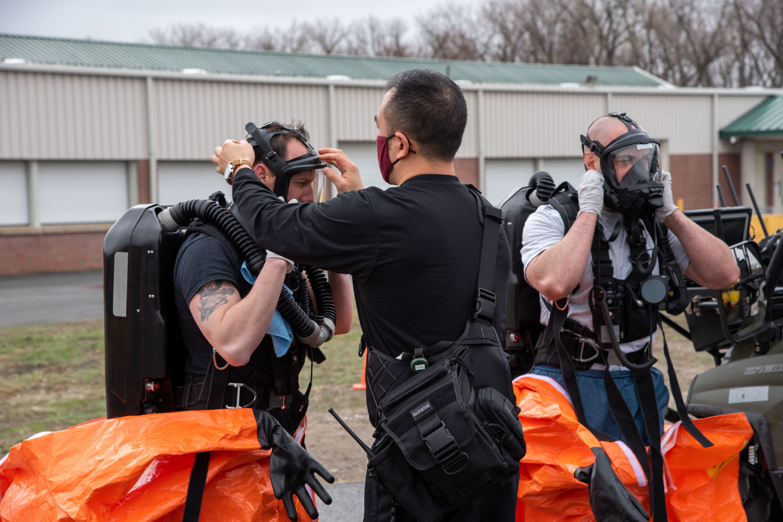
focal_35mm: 92
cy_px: 261
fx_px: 2002
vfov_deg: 14.9
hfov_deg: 22.1
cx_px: 392
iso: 360
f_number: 8
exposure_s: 1/250
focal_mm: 92
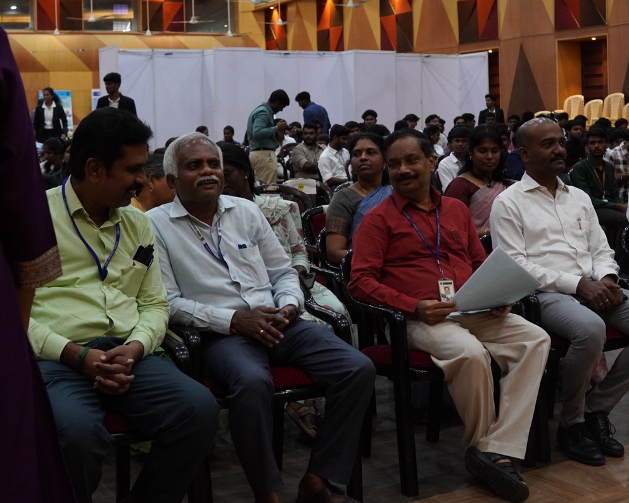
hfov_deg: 36.7
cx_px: 330
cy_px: 252
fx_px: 949
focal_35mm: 51
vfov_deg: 29.7
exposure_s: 1/125
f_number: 4.5
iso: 2500
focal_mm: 30
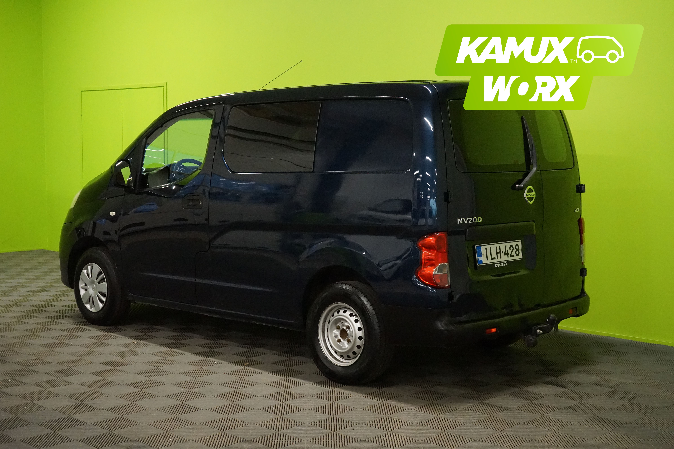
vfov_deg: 27.5
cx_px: 337
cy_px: 224
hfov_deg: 40.3
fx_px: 917
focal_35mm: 49
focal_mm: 49
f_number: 5.6
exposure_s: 1/400
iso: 8000
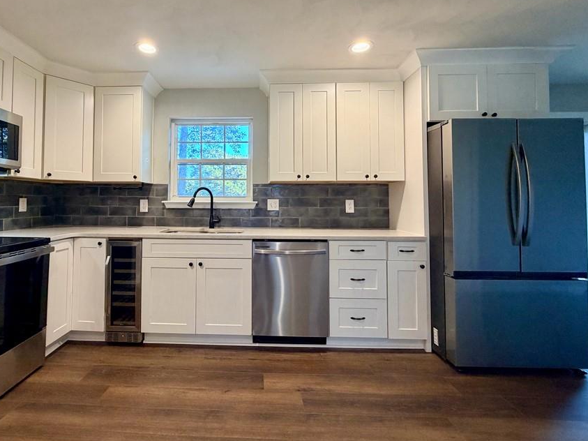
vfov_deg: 74.4
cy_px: 191
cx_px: 248
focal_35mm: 17
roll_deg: +0.0
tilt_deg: +2.3
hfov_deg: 90.3
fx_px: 289
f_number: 2.2
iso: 250
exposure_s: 1/60
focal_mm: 2.22
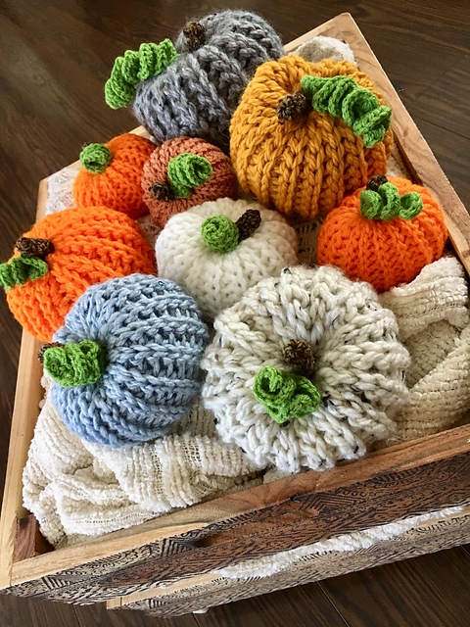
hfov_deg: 48.2
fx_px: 525
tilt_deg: -46.8
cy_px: 314
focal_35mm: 29
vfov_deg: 61.7
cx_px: 235
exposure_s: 1/30
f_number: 2.2
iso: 200
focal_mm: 4.15
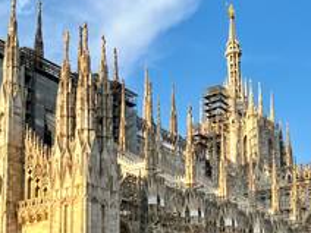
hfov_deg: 32.6
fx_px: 530
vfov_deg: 24.0
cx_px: 125
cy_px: 217
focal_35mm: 59
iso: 50
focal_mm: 5.7
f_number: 1.5
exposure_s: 1/2299
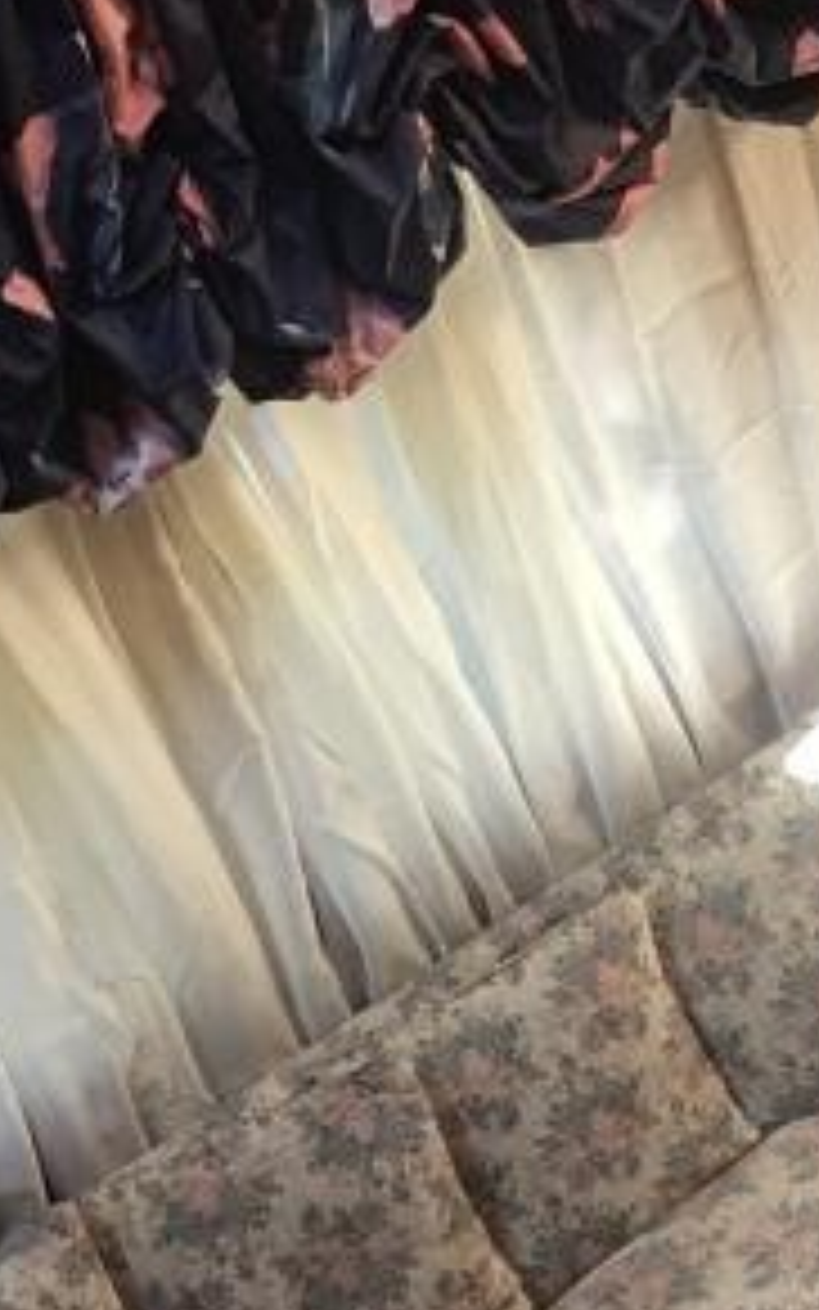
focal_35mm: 108
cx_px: 1390
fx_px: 3855
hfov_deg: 11.4
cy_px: 1125
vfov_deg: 19.0
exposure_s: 1/15
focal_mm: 4.15
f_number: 2.2
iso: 32
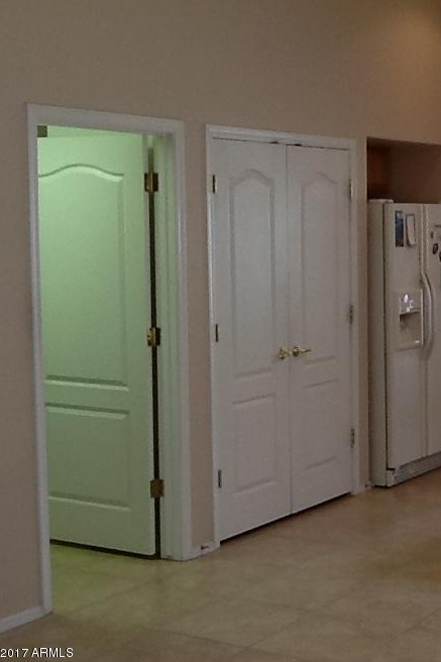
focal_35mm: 67
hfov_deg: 19.5
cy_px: 317
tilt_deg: -5.9
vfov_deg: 30.1
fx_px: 1232
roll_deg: +1.5
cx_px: 478
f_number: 2.4
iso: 40
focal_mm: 2.03
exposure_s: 1/30
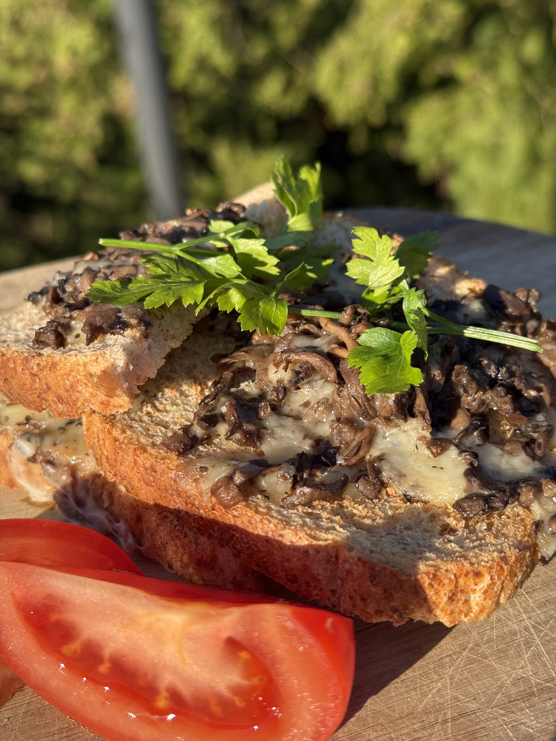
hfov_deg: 30.3
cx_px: 278
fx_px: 1028
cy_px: 370
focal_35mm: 48
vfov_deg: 39.7
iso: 80
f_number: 1.78
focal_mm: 6.76
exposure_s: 1/1931
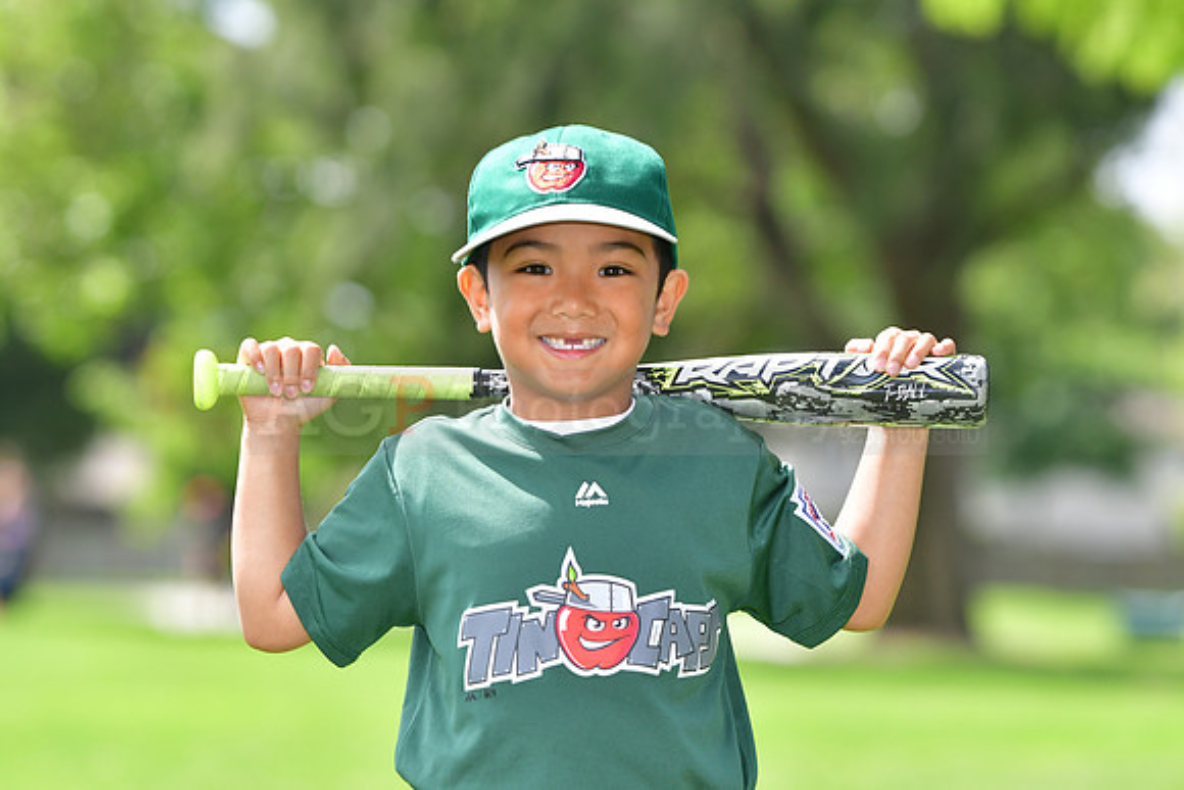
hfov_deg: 10.5
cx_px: 592
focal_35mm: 195
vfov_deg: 7.0
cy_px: 395
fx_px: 6415
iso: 500
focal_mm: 130
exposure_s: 1/2500
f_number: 4
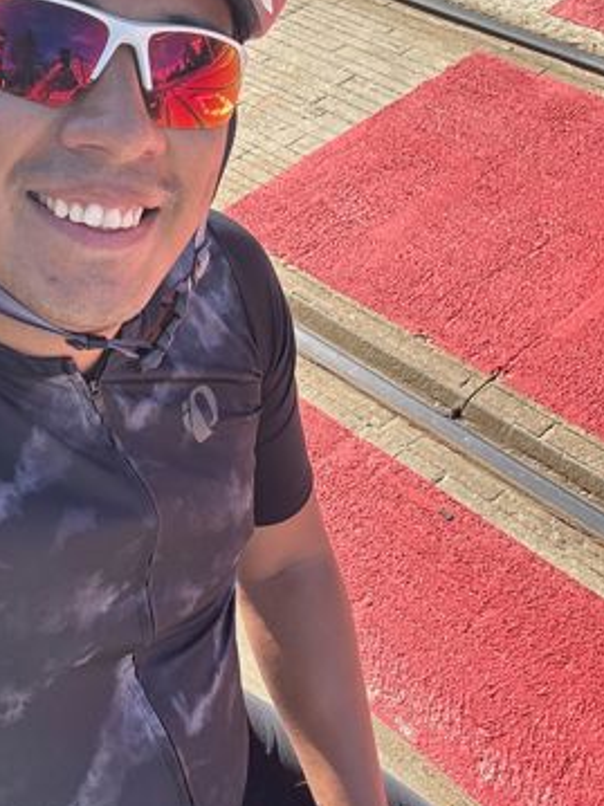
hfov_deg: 29.4
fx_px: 1141
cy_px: 311
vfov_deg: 38.7
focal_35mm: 49
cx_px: 184
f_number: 1.9
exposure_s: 1/389
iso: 25
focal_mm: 2.69
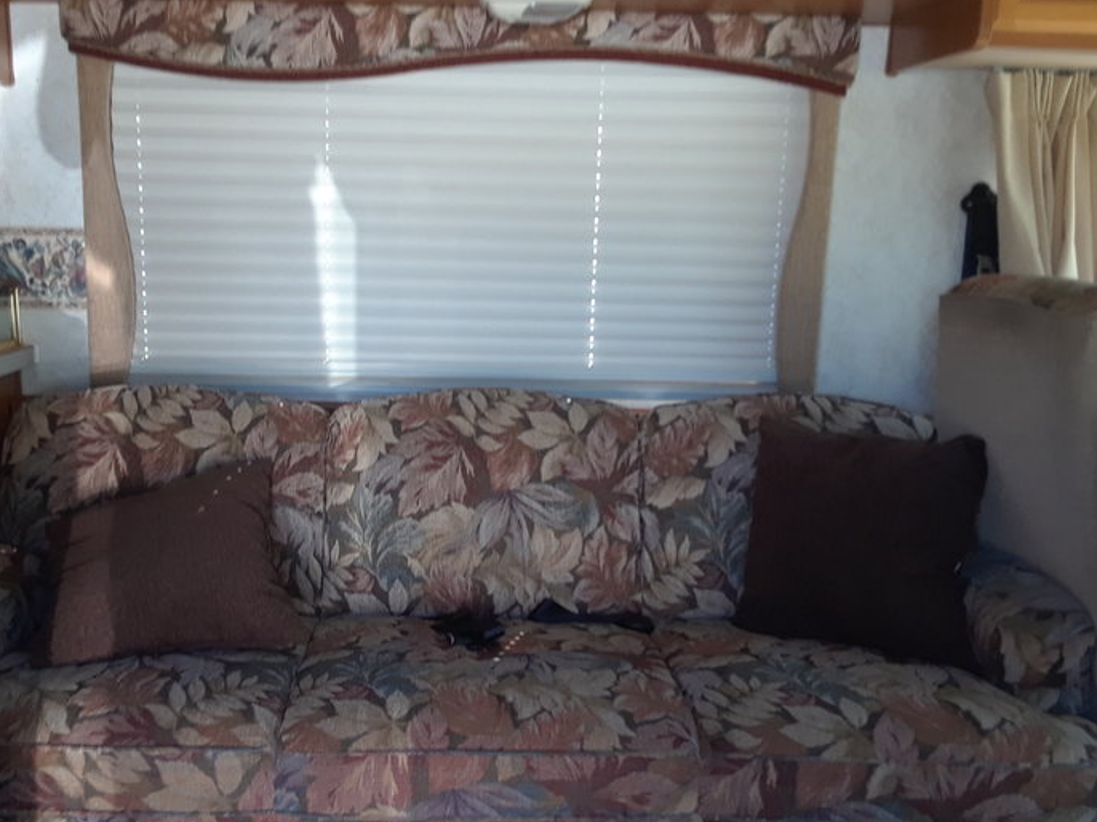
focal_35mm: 35
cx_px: 467
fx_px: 1109
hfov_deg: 52.4
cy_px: 405
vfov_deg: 40.7
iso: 50
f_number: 1.9
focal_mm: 2.47
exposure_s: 1/60
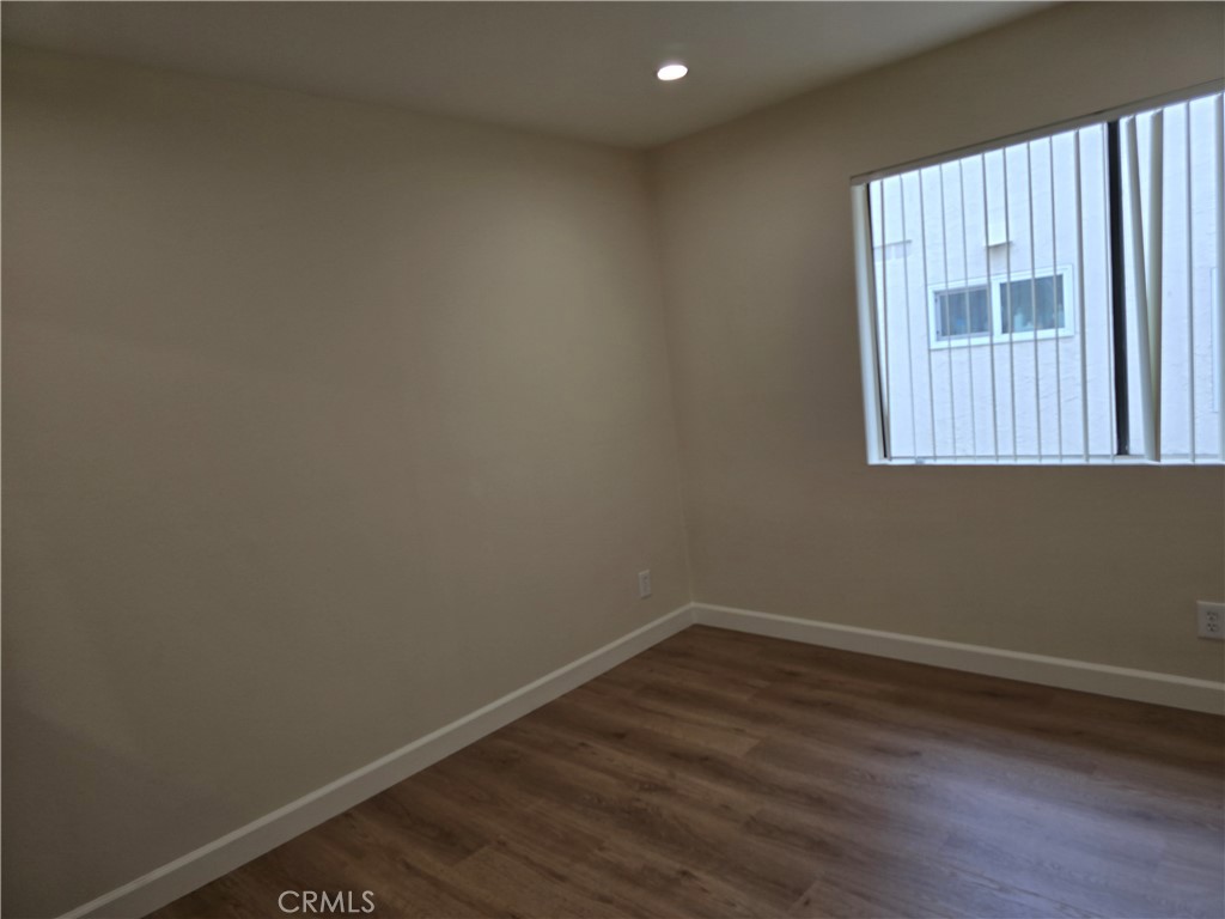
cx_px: 612
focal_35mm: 23
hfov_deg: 73.9
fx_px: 814
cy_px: 460
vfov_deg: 58.9
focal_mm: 6.3
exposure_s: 1/180
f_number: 1.7
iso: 32
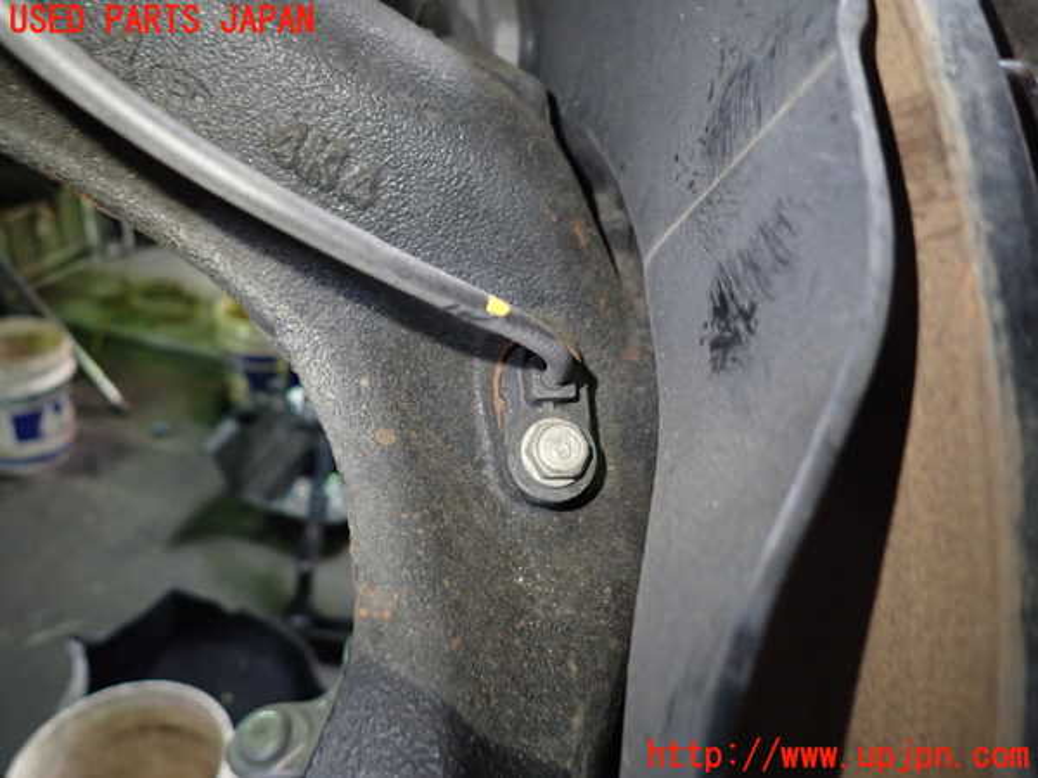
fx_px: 750
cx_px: 519
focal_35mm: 25
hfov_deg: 69.4
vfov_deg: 54.9
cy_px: 389
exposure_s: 1/30
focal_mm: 4.5
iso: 400
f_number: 2
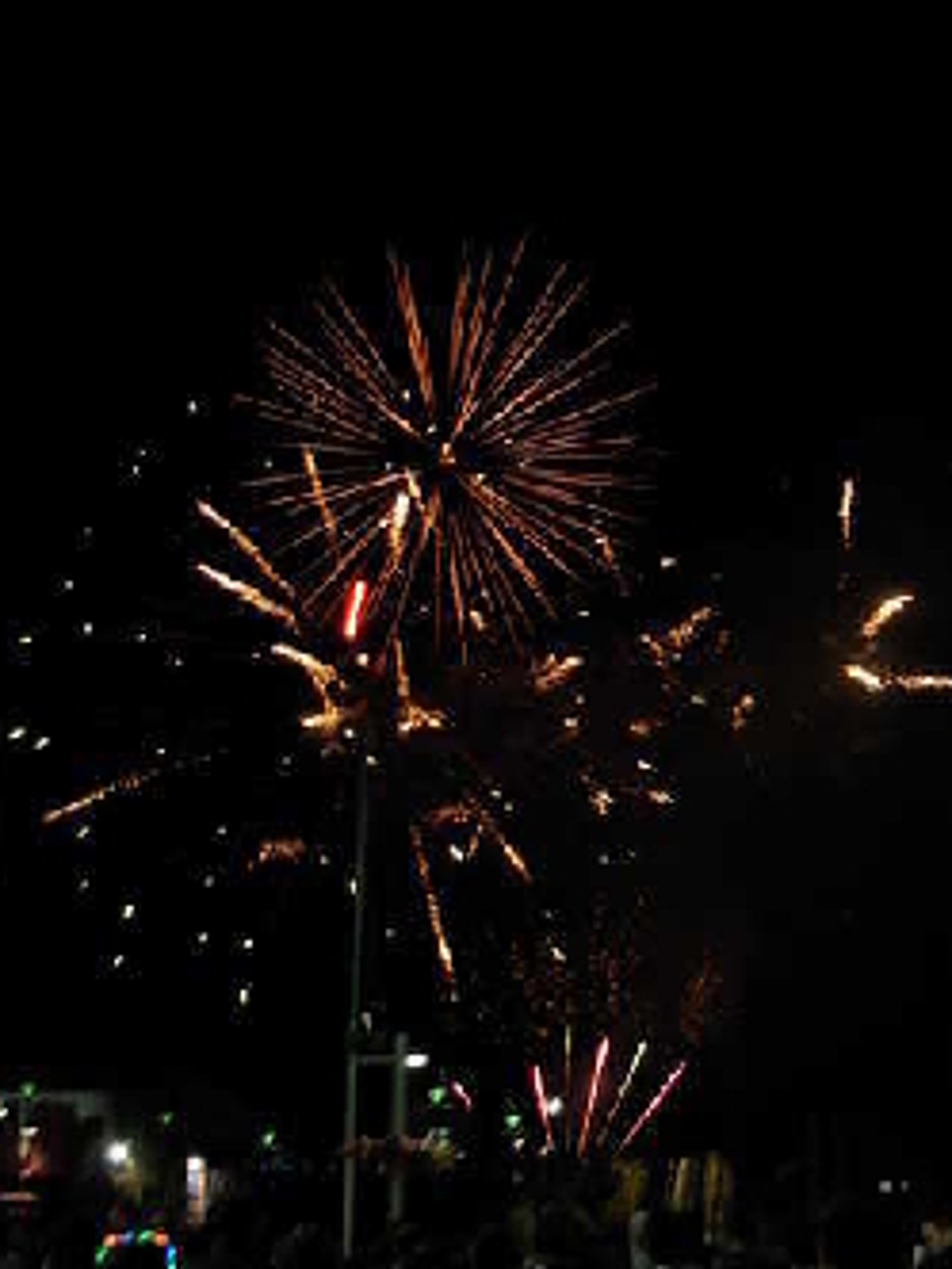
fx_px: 2017
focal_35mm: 55
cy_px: 459
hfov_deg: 26.4
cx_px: 650
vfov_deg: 34.7
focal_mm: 6.3
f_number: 2.9
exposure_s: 1/4
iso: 102
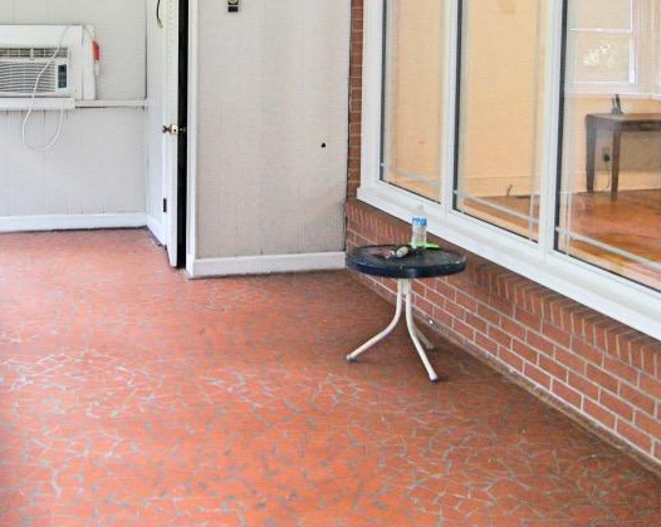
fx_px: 1017
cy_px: 92
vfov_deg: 28.4
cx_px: 231
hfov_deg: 35.7
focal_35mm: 52
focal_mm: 18
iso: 1600
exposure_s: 1/160
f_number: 3.5
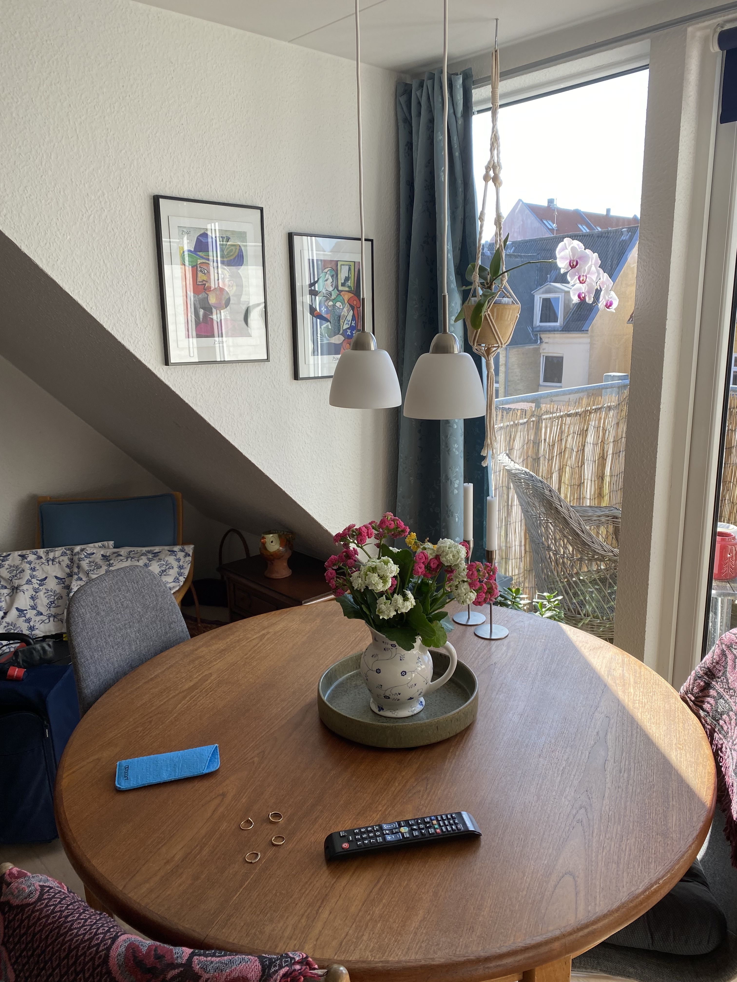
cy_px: 491
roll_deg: +2.3
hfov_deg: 53.1
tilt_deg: -10.9
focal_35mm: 26
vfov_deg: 67.3
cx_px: 368
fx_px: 738
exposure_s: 1/389
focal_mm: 4.25
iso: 32
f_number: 1.8
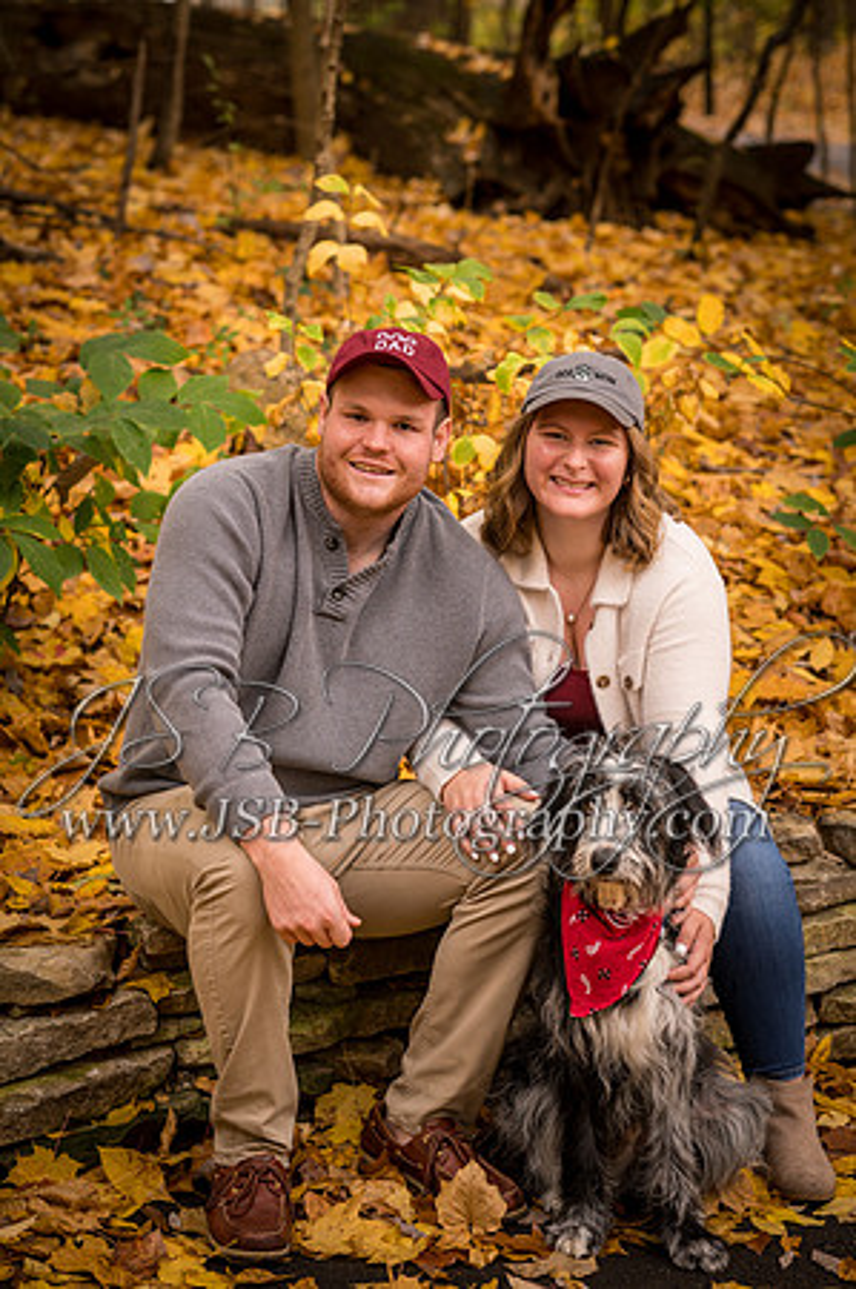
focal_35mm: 85
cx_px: 428
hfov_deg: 16.0
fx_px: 3038
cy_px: 644
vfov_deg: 23.9
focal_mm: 85
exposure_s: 1/250
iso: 320
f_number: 4
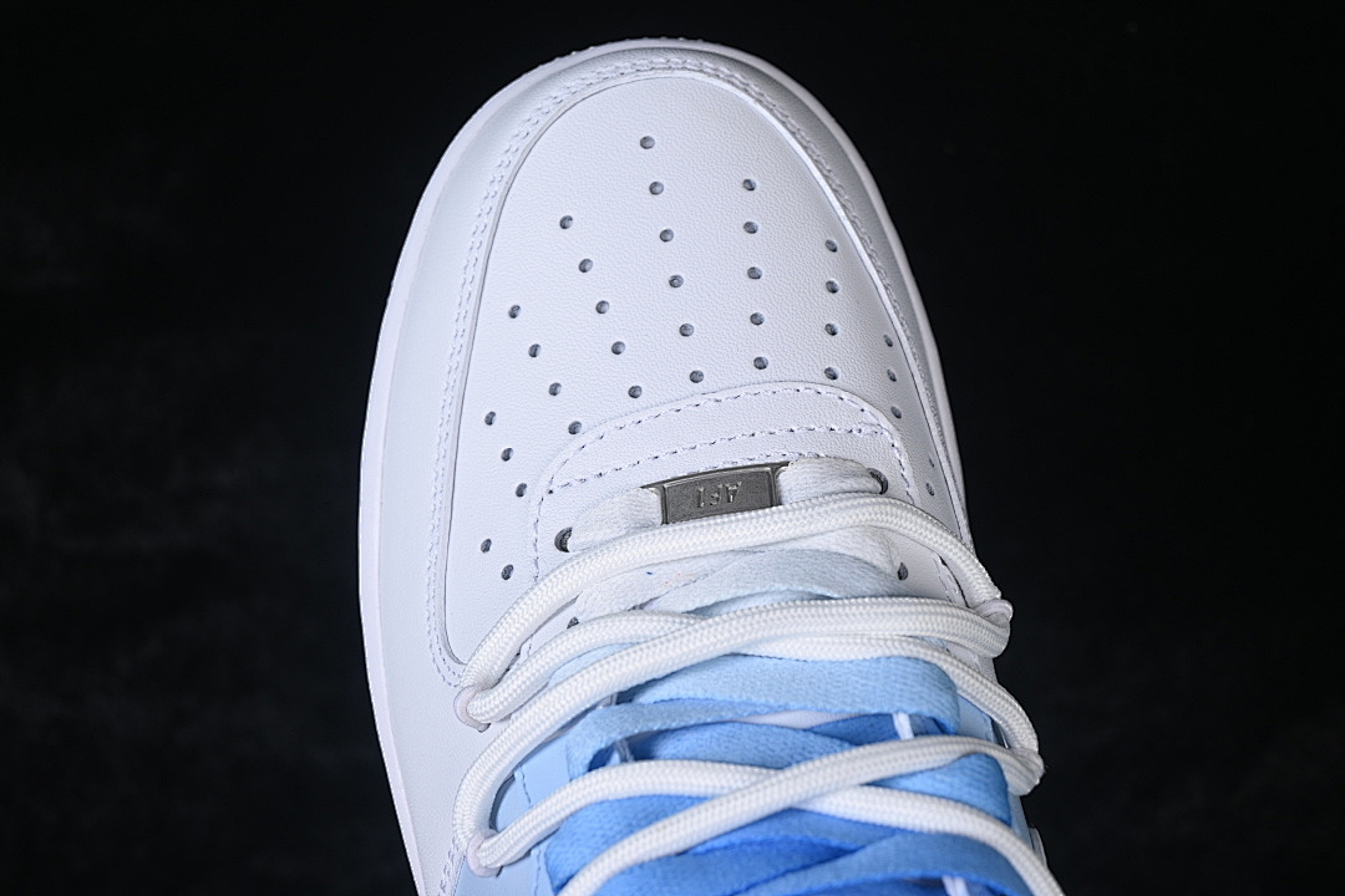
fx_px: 2802
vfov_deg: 18.2
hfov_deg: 27.0
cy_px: 448
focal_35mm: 75
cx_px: 672
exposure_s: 1/80
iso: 160
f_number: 7.1
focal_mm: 50
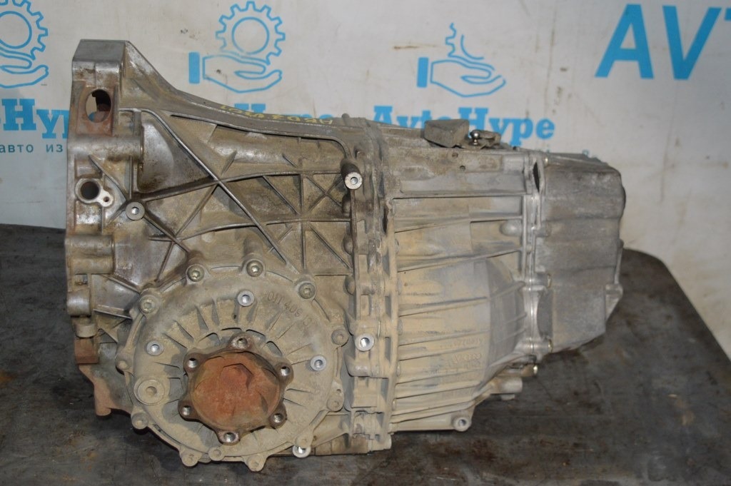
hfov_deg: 35.1
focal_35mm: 57
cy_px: 243
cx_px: 366
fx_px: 1156
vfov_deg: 23.7
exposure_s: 1/60
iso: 1250
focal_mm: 38
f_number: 4.8
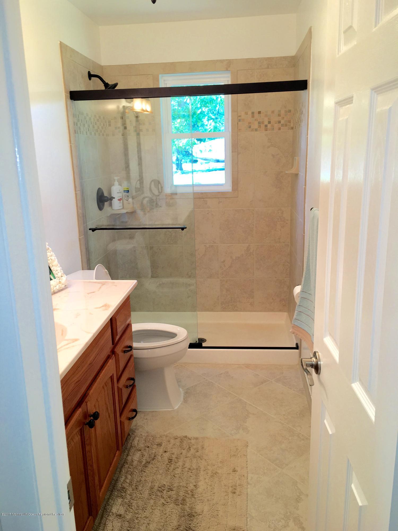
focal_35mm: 29
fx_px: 445
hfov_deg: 48.2
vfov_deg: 61.7
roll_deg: +1.8
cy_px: 266
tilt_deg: -13.7
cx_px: 199
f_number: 2.2
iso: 25
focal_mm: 4.15
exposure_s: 1/30
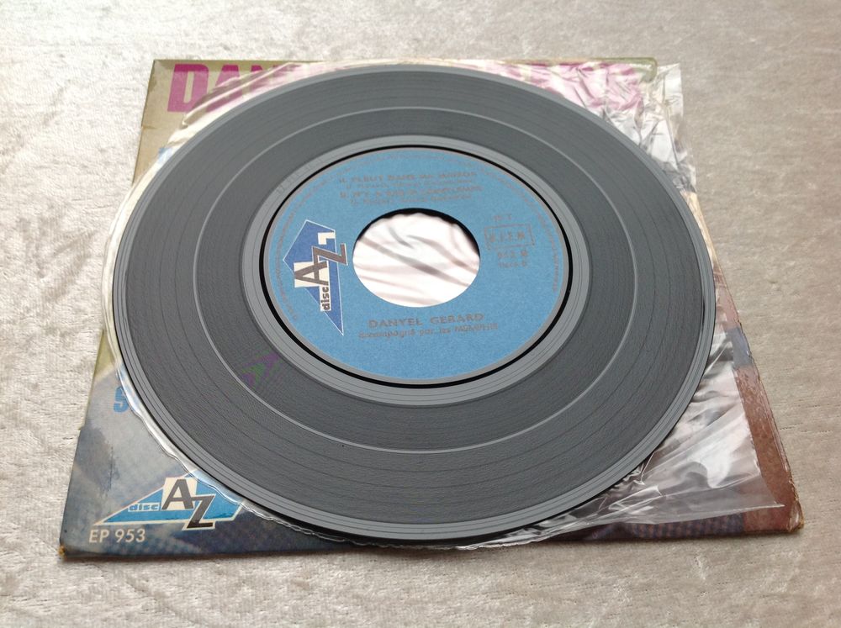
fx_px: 849
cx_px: 420
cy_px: 314
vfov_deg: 40.6
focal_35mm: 35
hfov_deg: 52.7
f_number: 2.4
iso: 50
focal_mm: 4.28
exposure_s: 1/30
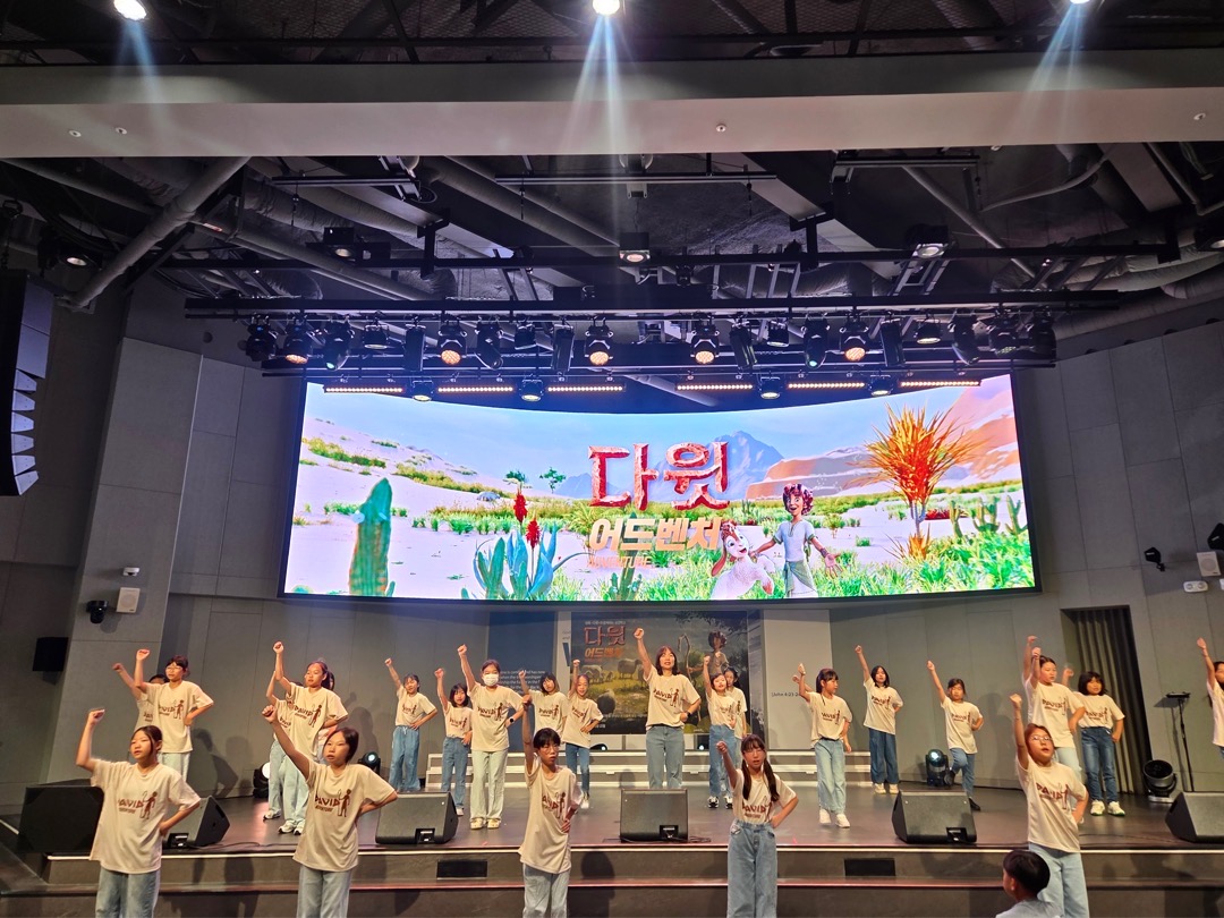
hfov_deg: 73.9
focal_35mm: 23
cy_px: 459
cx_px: 612
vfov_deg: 58.9
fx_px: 813
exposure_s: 1/53.3
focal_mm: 5.4
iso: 64
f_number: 1.8
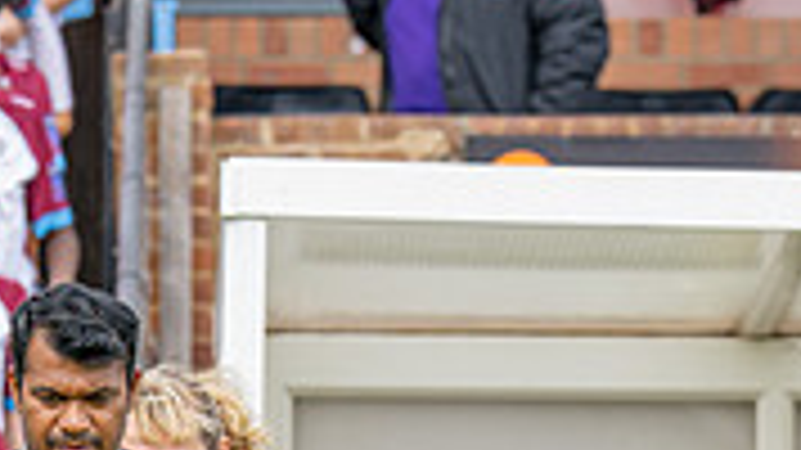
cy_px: 705
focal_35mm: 554
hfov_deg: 3.9
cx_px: -105
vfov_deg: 2.2
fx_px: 11763
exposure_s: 1/320
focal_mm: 135
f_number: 4
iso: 200
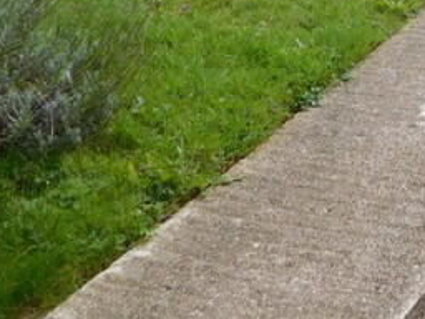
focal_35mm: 100
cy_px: -291
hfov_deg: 17.6
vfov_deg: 13.1
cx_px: 644
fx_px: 1228
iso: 125
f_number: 3.4
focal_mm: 4.5
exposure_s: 1/1000
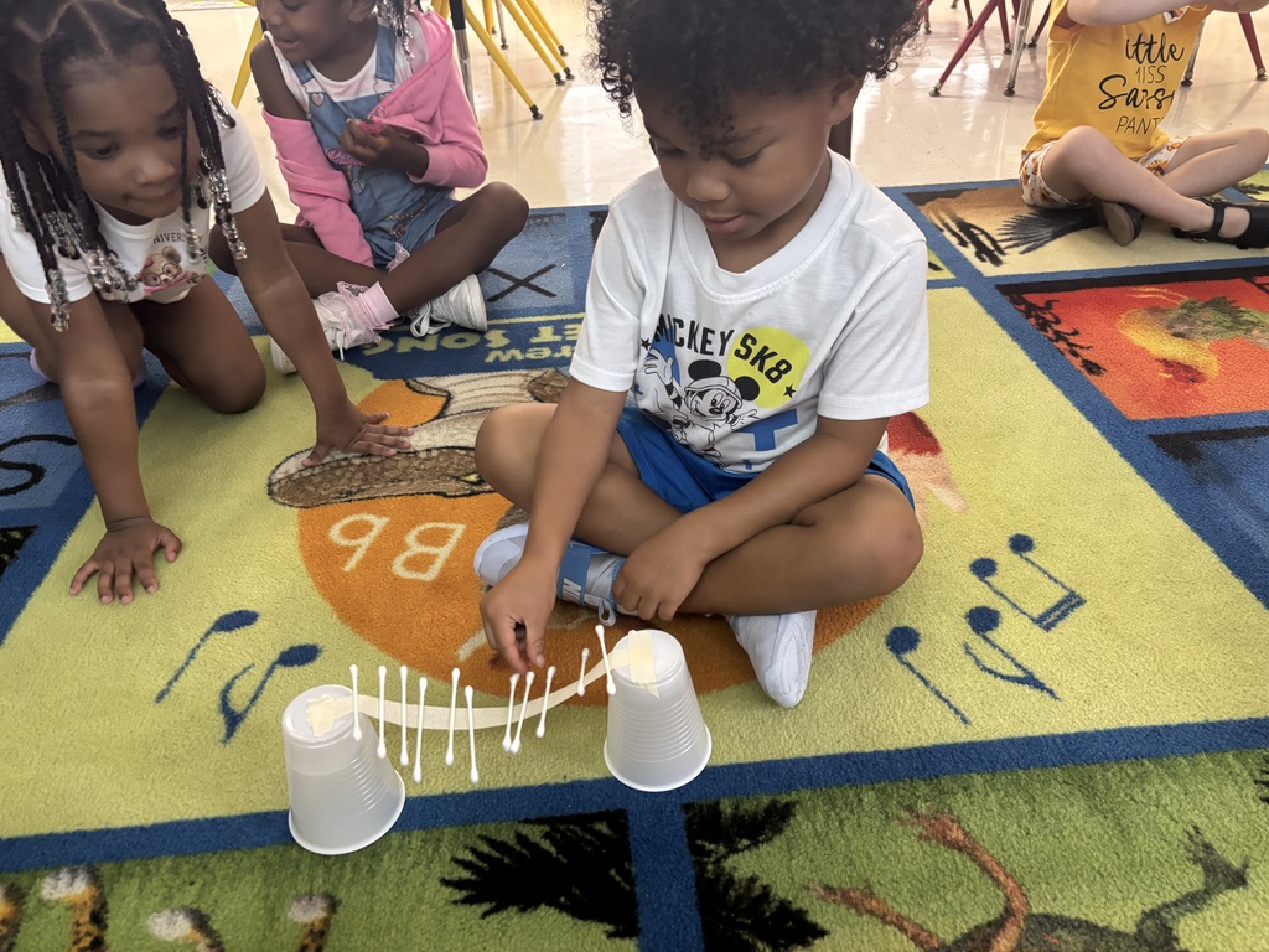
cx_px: 634
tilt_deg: -34.1
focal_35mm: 26
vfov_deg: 53.1
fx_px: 953
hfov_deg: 67.3
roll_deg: +2.4
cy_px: 476
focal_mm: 5.96
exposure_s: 1/60
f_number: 1.6
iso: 320
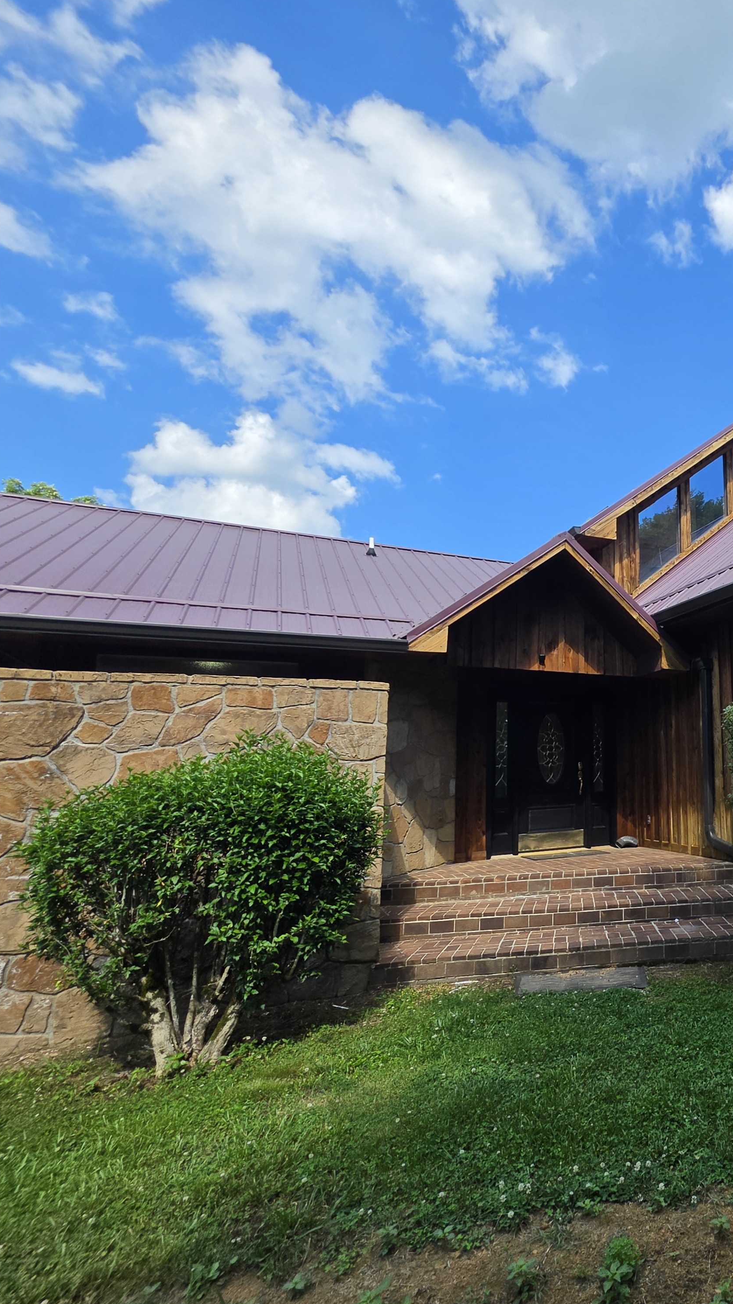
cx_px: 728
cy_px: 651
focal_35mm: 19
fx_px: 657
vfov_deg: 89.6
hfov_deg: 48.4
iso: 40
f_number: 1.9
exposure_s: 1/2000
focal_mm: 2.2
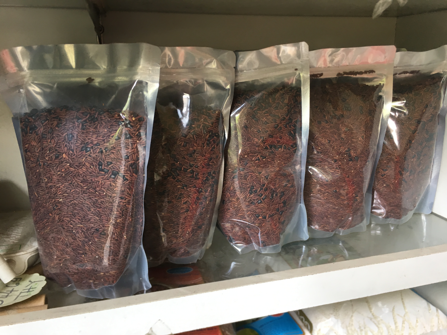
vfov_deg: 48.2
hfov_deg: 61.7
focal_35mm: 29
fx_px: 374
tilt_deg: -13.7
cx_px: 224
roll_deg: +1.4
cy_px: 168
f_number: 2.2
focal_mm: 4.15
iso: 40
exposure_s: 1/33
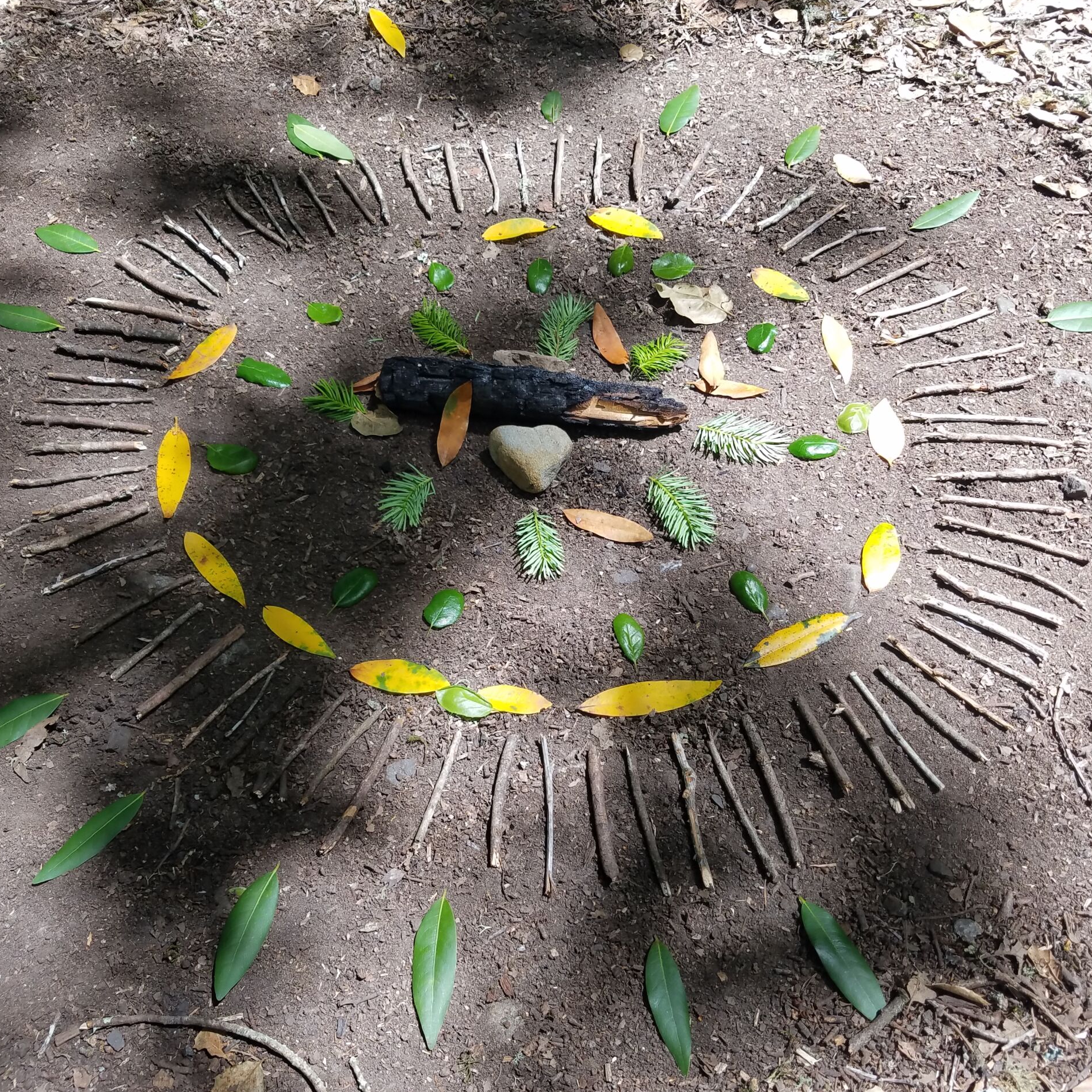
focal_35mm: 31
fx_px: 1106
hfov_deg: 52.5
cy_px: 545
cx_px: 539
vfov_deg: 52.5
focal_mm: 4.2
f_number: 1.7
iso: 50
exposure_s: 1/636
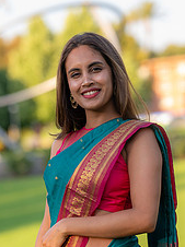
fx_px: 1164
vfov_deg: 12.1
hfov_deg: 9.1
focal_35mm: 163
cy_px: 208
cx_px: 91
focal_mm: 85
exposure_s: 1/320
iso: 64
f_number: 2.5
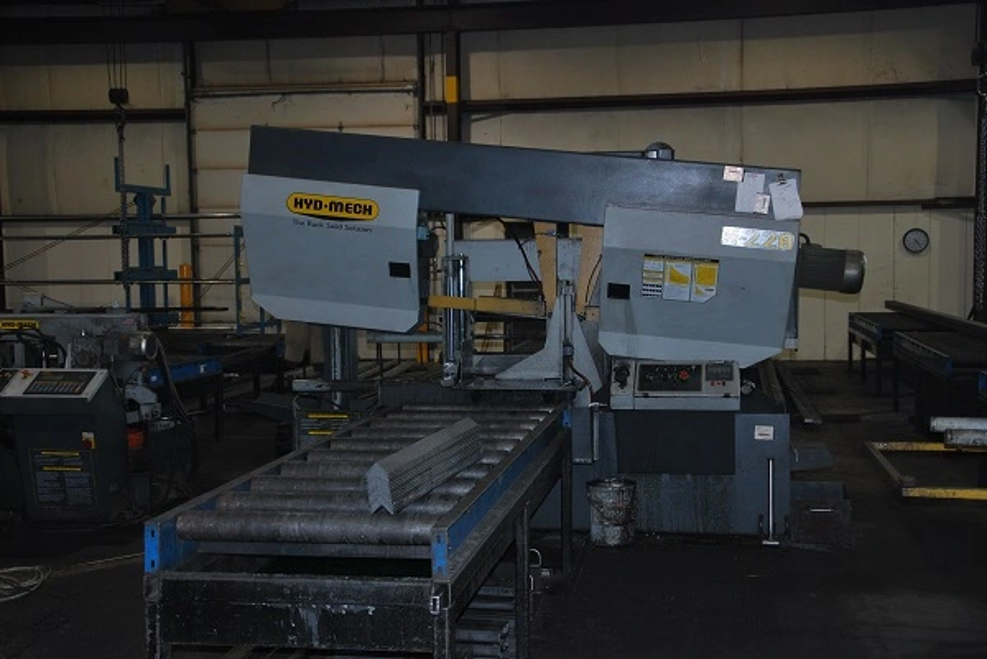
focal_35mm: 45
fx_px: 1235
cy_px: 330
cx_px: 494
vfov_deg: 29.9
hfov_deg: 43.6
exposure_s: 1/60
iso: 250
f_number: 4.2
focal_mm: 30
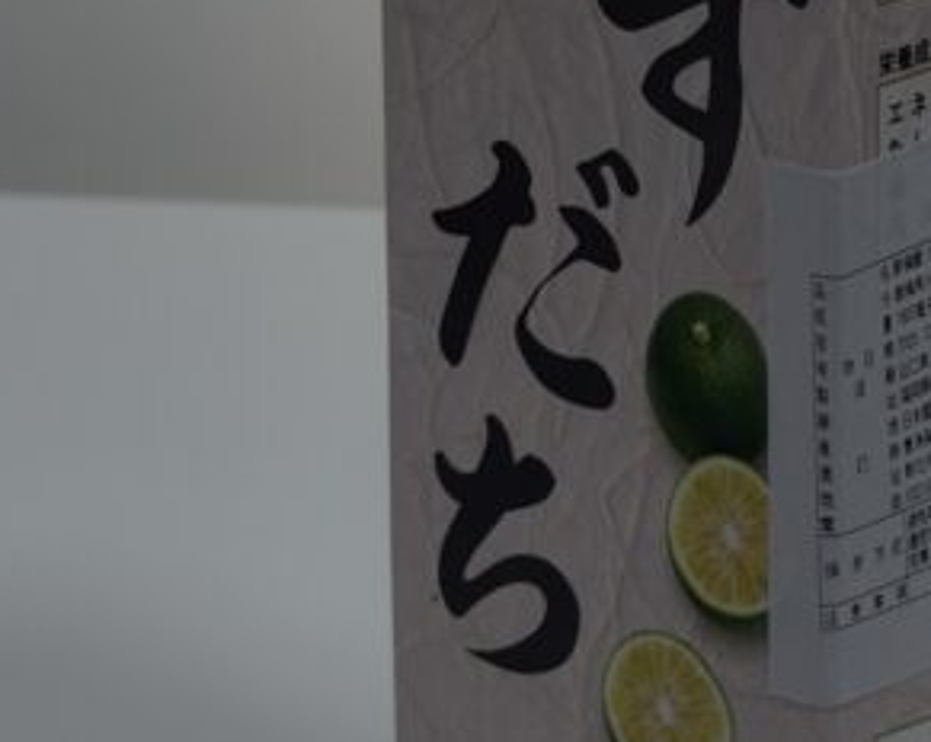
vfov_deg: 11.9
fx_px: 3550
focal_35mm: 129
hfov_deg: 14.8
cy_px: 166
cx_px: 816
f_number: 1.78
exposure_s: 1/120
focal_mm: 6.76
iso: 64
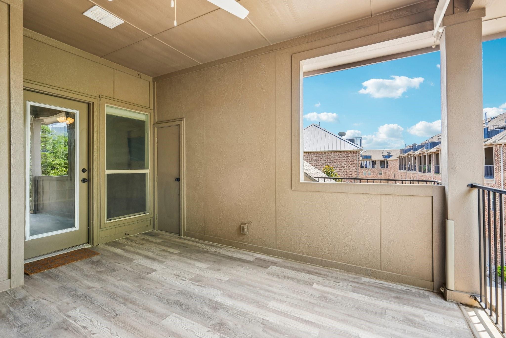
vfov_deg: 73.7
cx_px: 253
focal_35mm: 16
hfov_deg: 96.7
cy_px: 169
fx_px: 225
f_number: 8
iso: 250
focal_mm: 16
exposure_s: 1/30
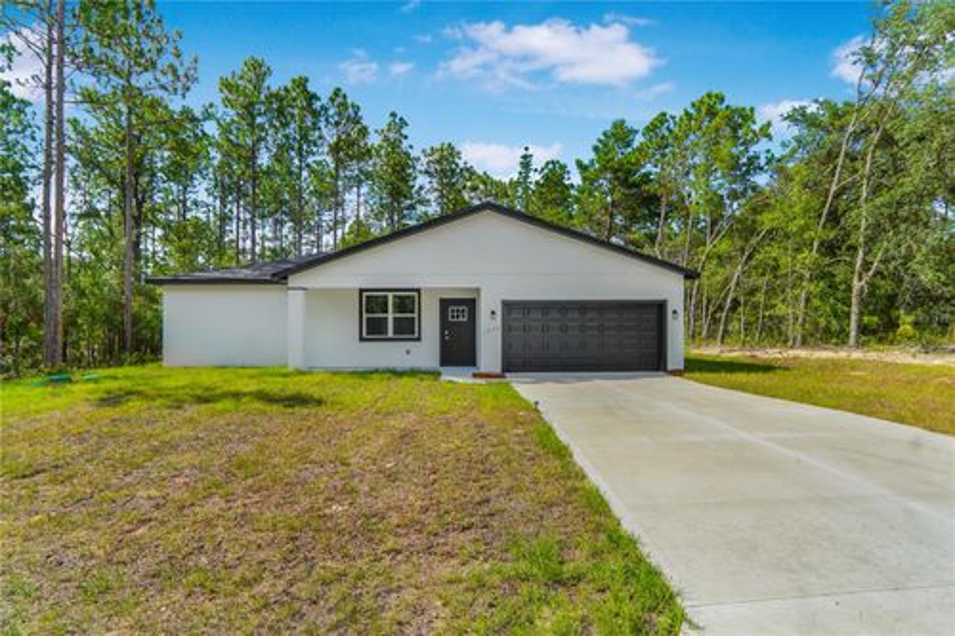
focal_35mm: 18
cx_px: 478
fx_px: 477
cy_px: 318
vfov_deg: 67.3
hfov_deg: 90.0
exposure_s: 1/400
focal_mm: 12
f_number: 7.1
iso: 100
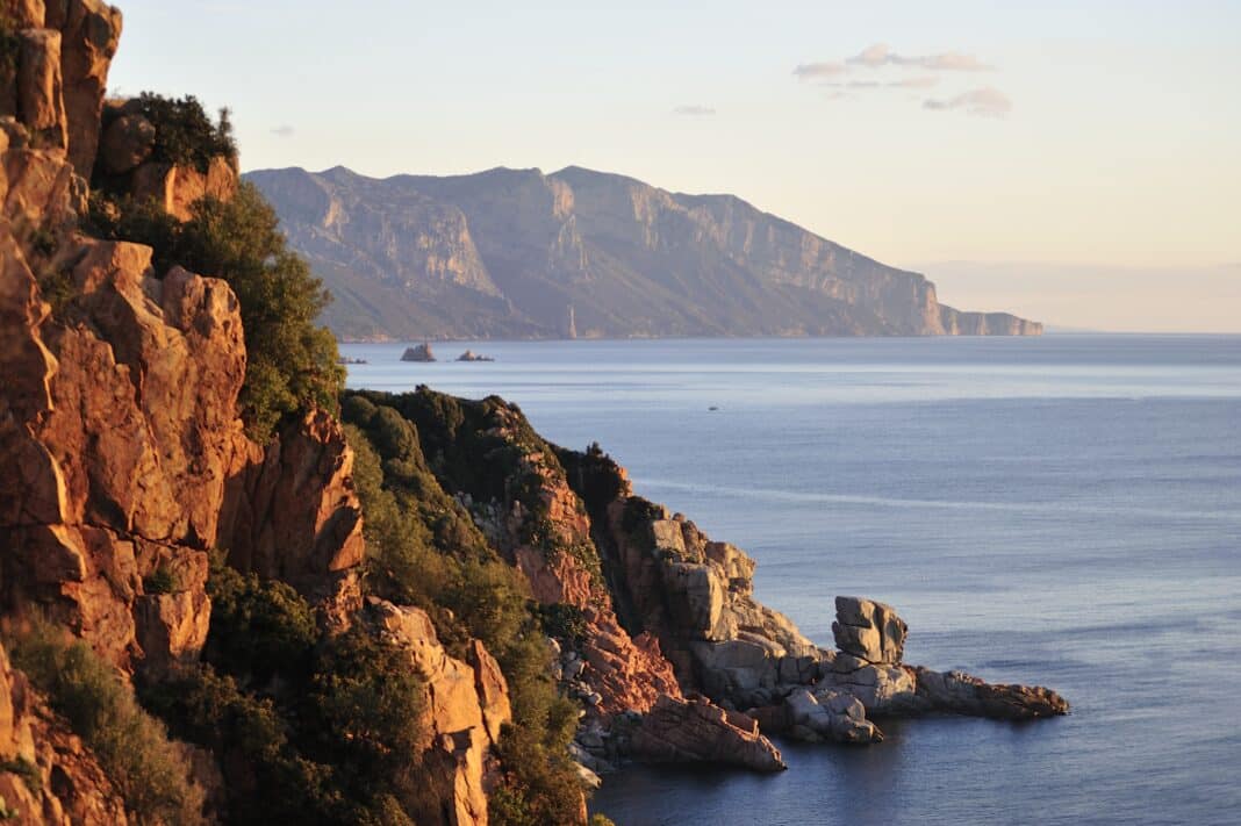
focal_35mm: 80
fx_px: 2756
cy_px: 413
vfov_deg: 17.0
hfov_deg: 25.4
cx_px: 620
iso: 200
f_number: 2.8
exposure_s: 1/250
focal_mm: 80
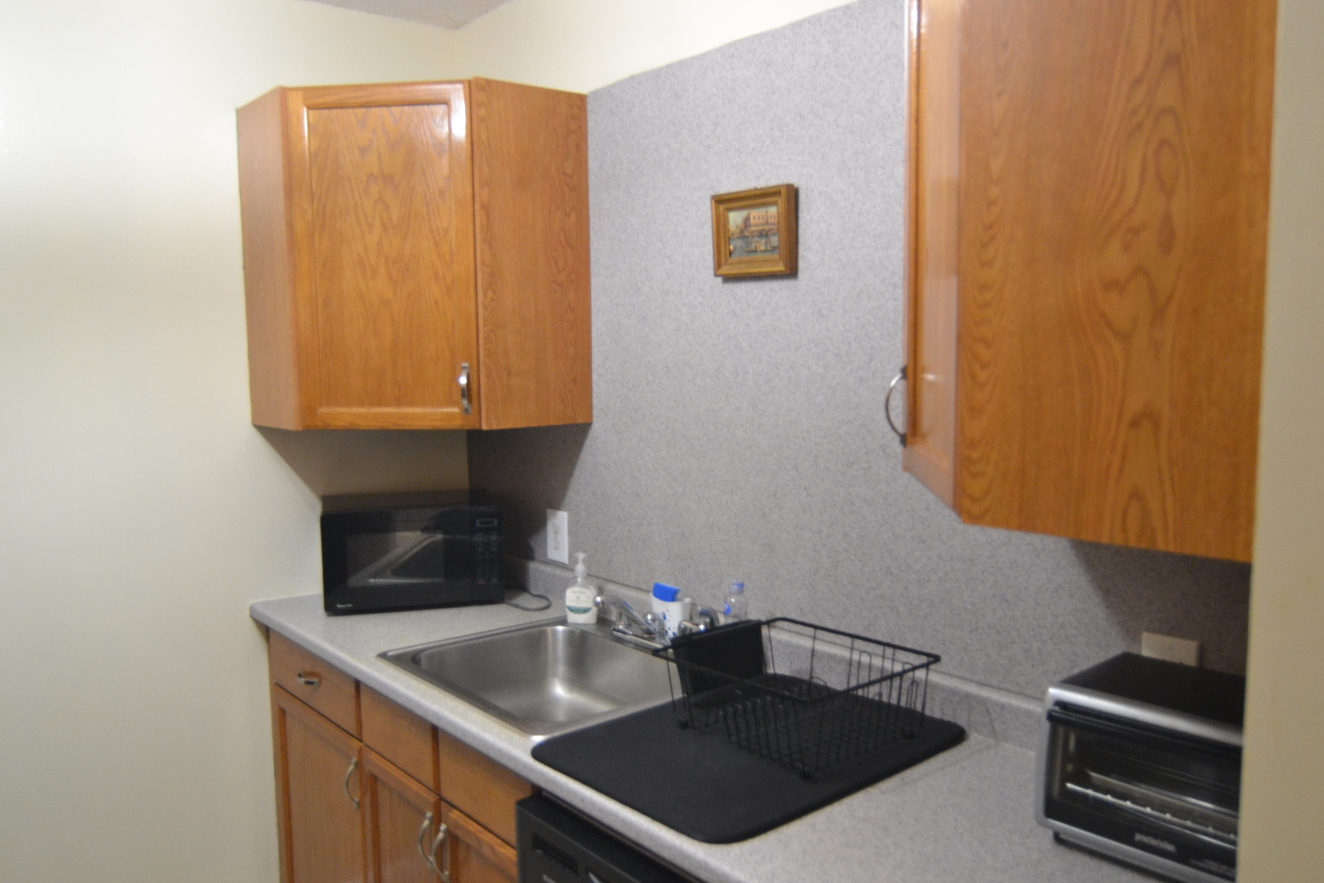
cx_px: 641
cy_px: 466
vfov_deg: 45.6
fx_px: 1050
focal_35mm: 29
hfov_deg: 64.4
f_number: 4
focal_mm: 17
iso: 1800
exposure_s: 1/60
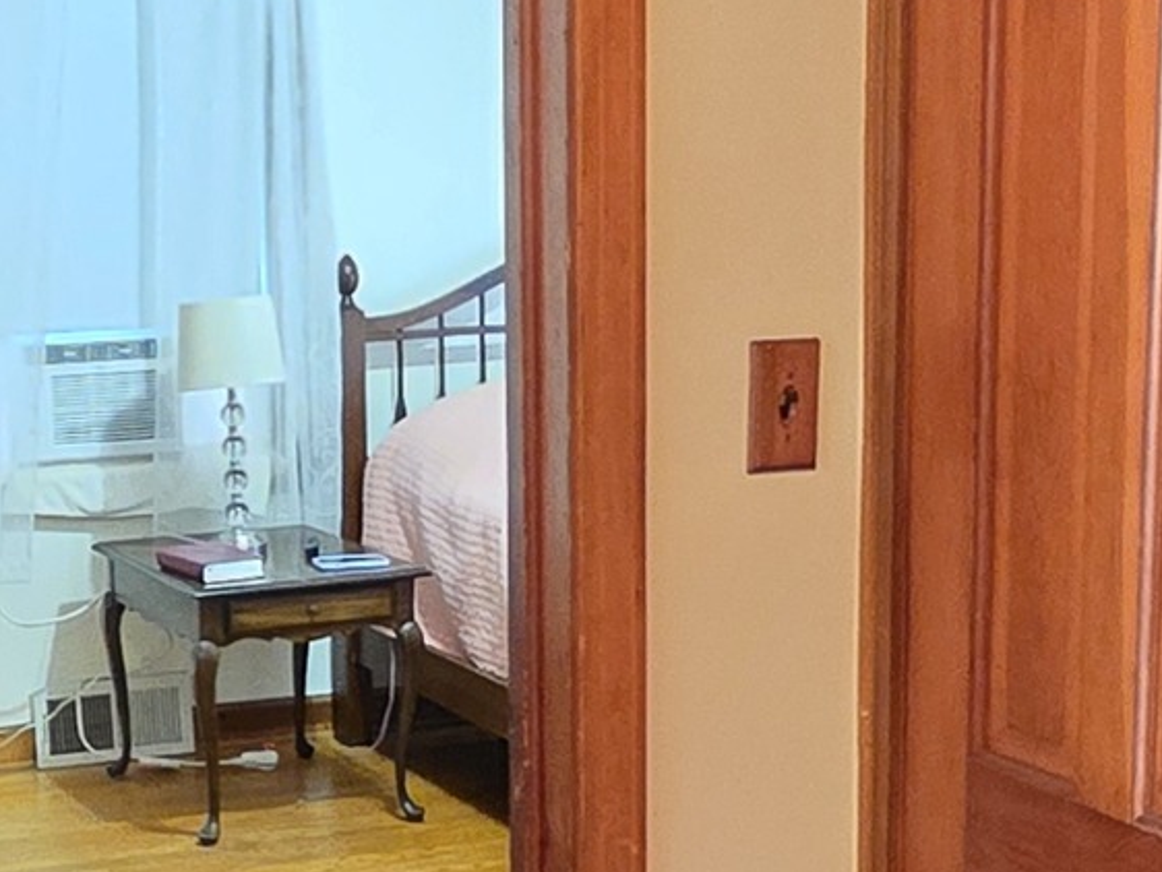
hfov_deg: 26.0
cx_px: -4
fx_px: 2384
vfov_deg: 20.7
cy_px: 589
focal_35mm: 71
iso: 1000
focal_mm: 2.2
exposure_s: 1/40
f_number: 1.9
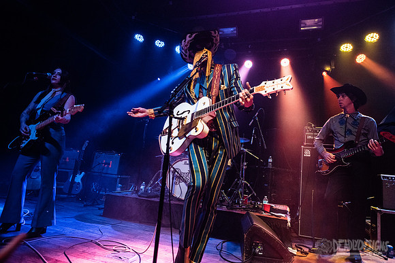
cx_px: 198
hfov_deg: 73.7
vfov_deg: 53.2
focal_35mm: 24
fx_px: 263
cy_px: 132
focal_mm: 24
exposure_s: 1/250
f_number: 3.2
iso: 3200
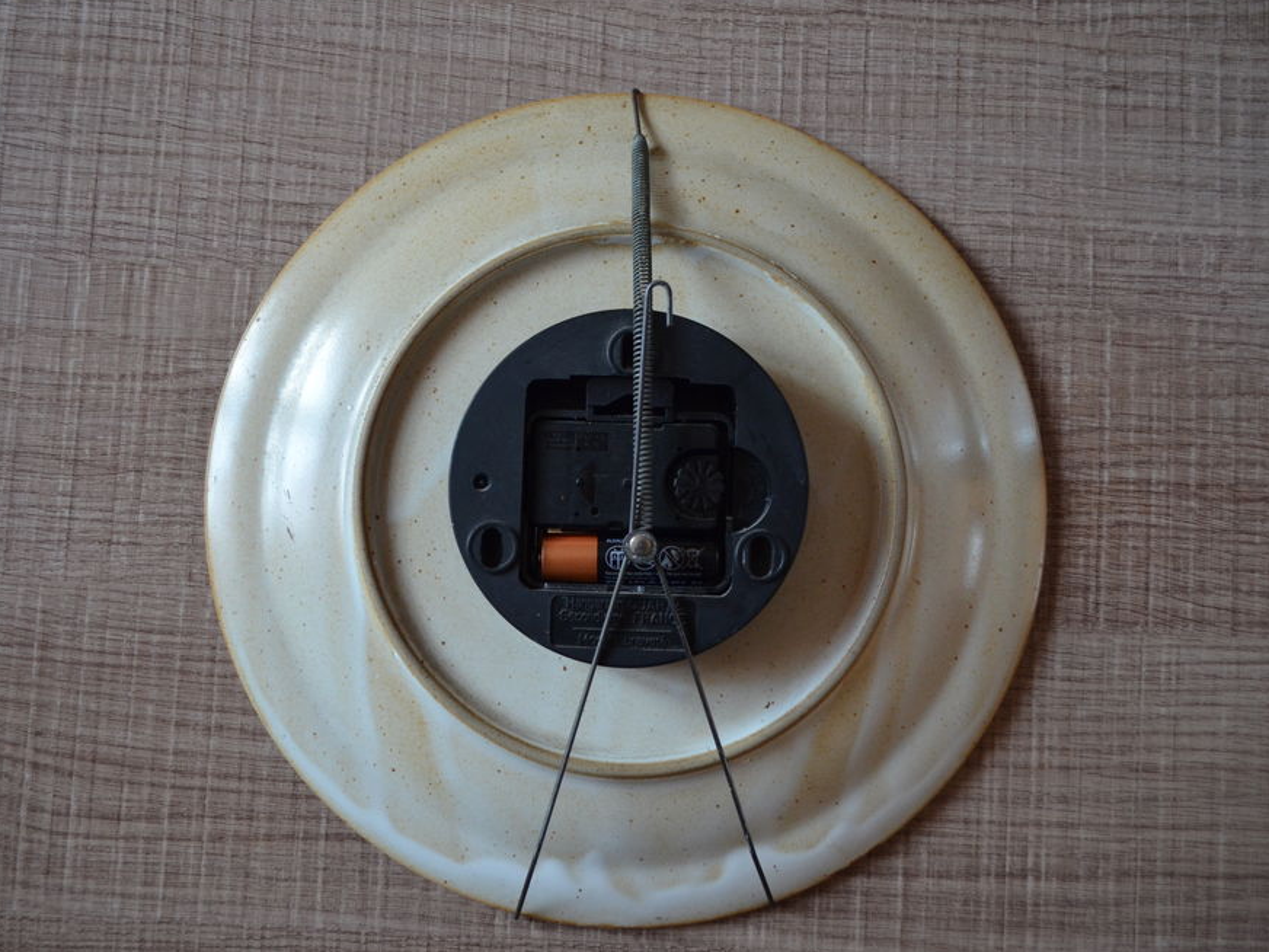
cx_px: 604
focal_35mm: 33
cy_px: 473
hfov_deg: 55.3
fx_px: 1210
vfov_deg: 42.9
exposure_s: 1/60
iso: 800
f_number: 4
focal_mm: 20
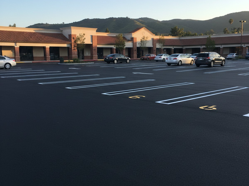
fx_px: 165
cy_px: 93
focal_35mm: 23
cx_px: 124
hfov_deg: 73.9
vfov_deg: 58.9
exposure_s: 1/845
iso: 1348
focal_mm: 6.4
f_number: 1.8
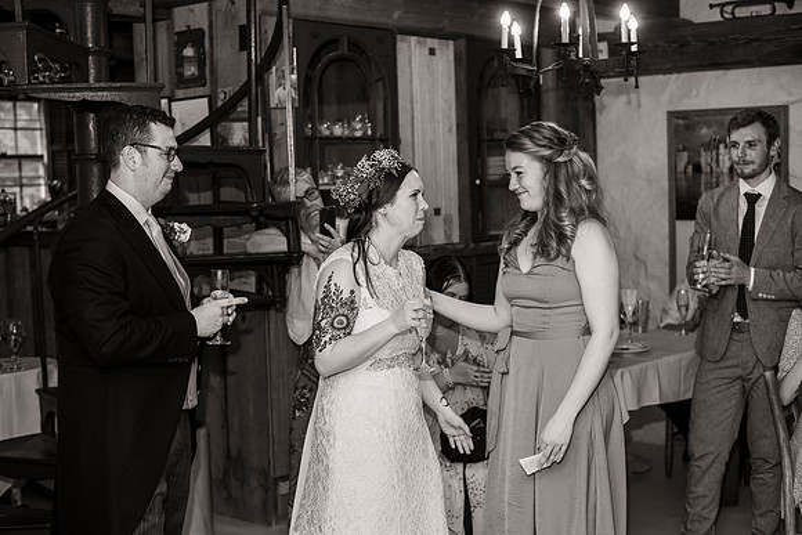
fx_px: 1114
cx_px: 401
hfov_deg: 39.6
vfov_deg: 27.0
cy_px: 268
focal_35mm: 50
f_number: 3.2
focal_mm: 50
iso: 500
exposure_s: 1/100
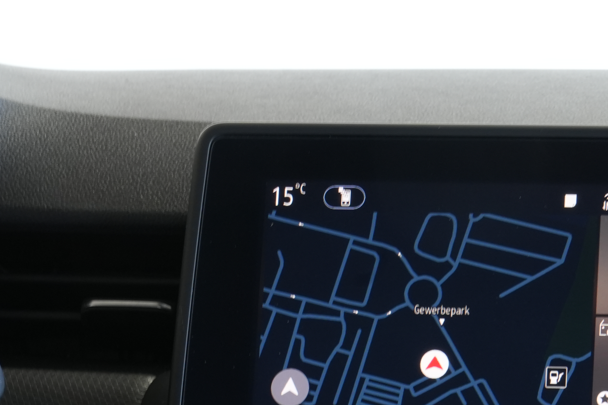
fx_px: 3141
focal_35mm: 186
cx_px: 444
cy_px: 513
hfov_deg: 11.0
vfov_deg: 7.3
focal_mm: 62
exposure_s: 1/4
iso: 800
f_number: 13
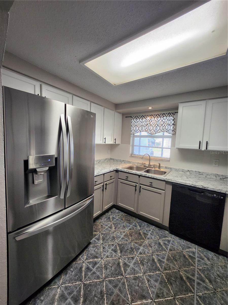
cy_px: 152
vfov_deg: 106.2
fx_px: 114
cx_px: 114
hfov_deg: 89.9
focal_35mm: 13
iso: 160
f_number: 2.2
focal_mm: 1.74
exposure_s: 1/60
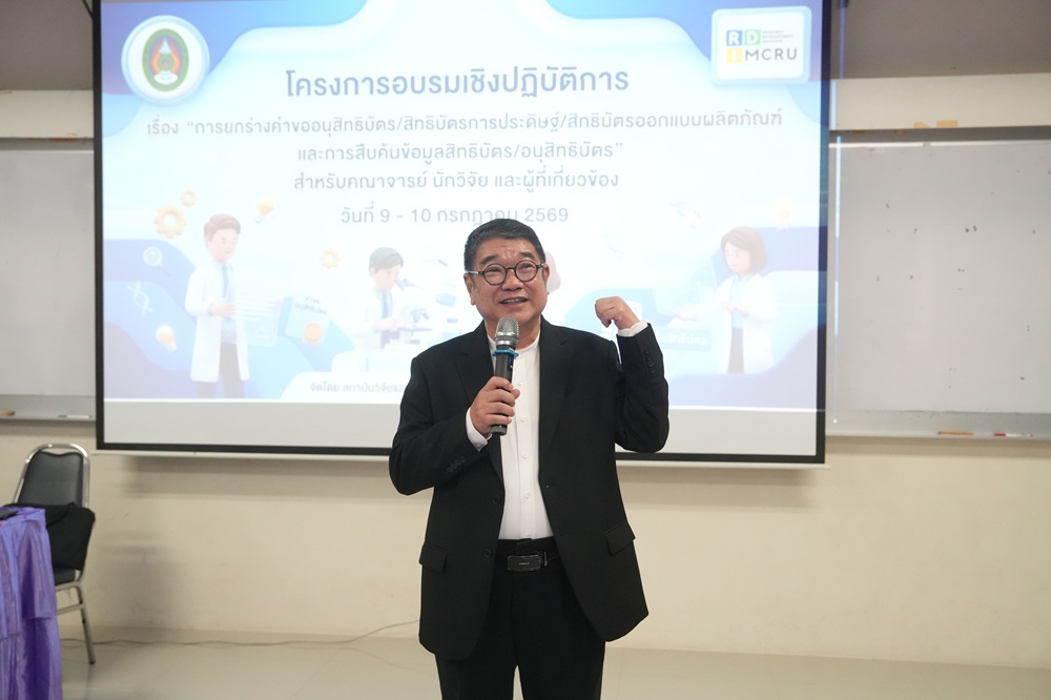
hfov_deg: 50.7
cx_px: 526
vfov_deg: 35.0
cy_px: 350
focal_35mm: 38
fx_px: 1109
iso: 6400
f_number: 4
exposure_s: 1/320
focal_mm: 38
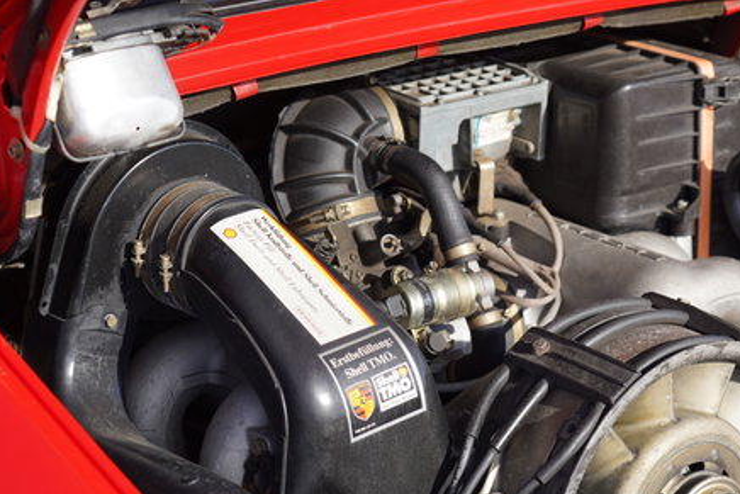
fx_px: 2385
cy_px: 336
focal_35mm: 116
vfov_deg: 11.8
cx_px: 637
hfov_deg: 17.4
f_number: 4.5
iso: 100
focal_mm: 66
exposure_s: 1/400
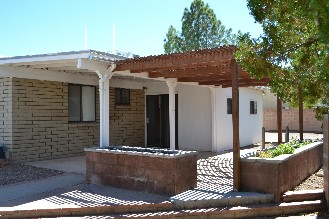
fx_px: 338
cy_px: 110
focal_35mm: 37
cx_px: 163
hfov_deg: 51.9
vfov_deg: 35.9
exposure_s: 1/160
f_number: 6.3
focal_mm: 24
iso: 100
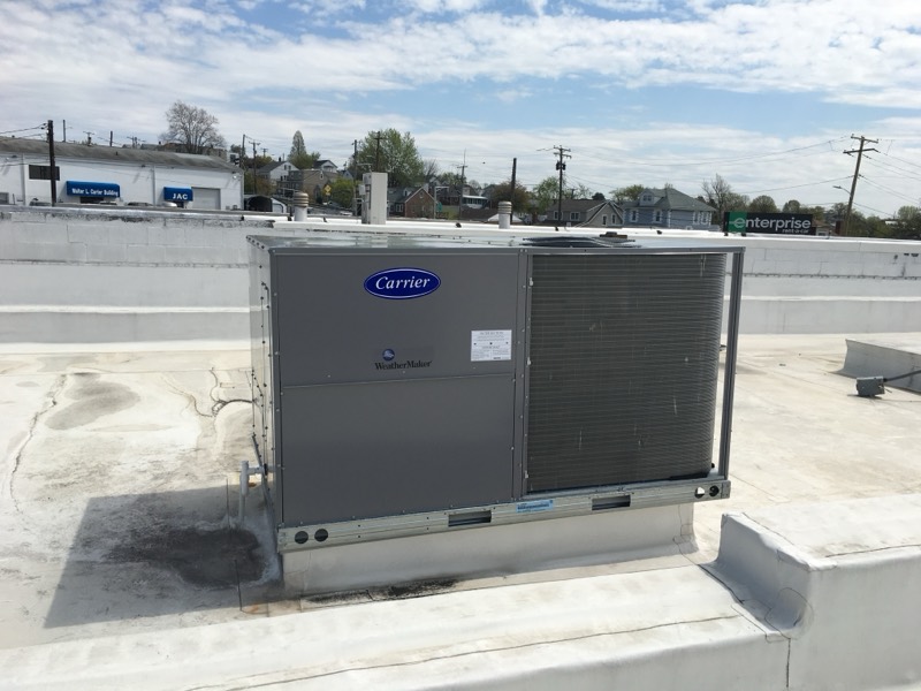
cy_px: 346
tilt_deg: -9.3
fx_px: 772
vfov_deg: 48.2
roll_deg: -2.4
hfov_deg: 61.7
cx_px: 460
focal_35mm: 29
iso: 25
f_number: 2.2
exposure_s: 1/2564
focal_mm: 4.15
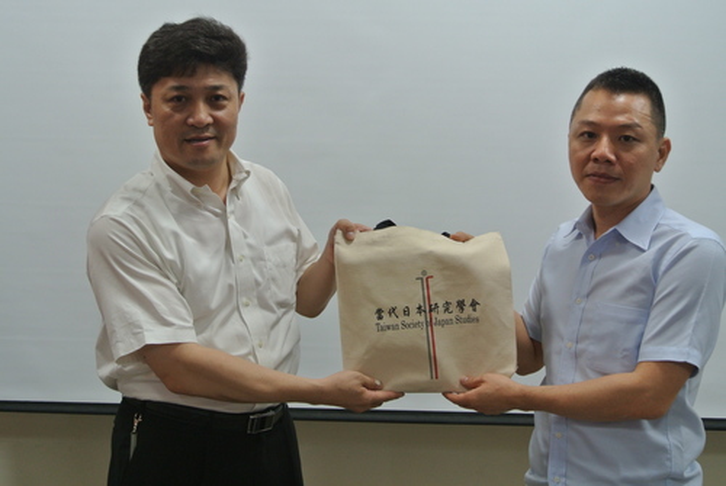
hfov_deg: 32.8
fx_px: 1232
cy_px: 243
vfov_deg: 22.3
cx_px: 363
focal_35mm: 61
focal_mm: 22.7
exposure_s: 1/30
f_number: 5
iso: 400
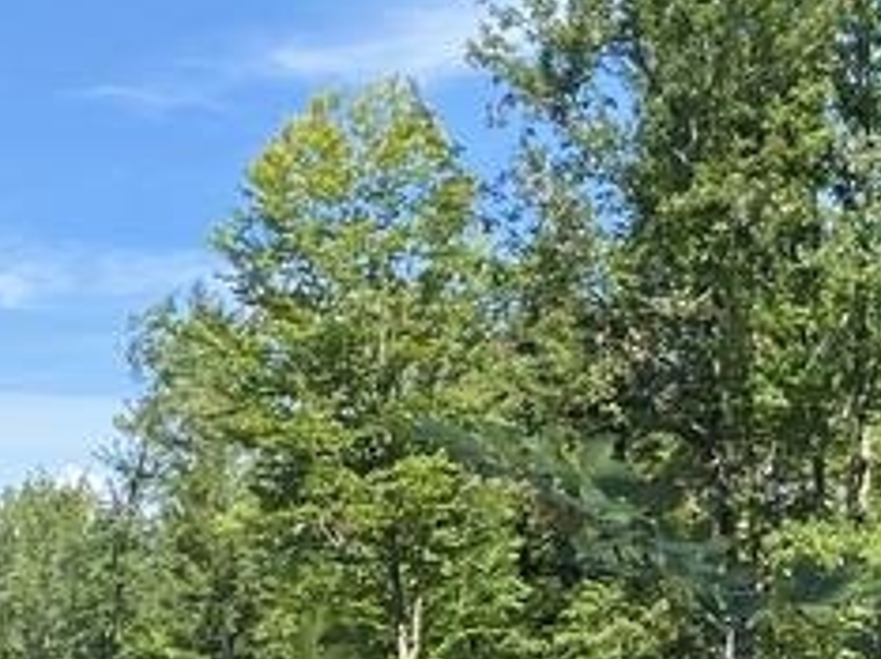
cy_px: 700
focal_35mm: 114
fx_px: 2898
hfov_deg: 17.3
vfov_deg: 12.8
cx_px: 414
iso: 32
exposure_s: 1/1218
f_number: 1.8
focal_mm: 4.25
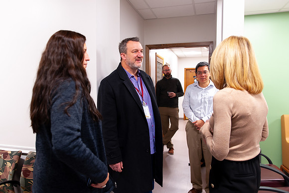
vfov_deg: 44.8
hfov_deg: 63.4
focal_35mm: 29
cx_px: 130
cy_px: 96
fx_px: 233
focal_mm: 24
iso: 800
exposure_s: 1/125
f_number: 2.8
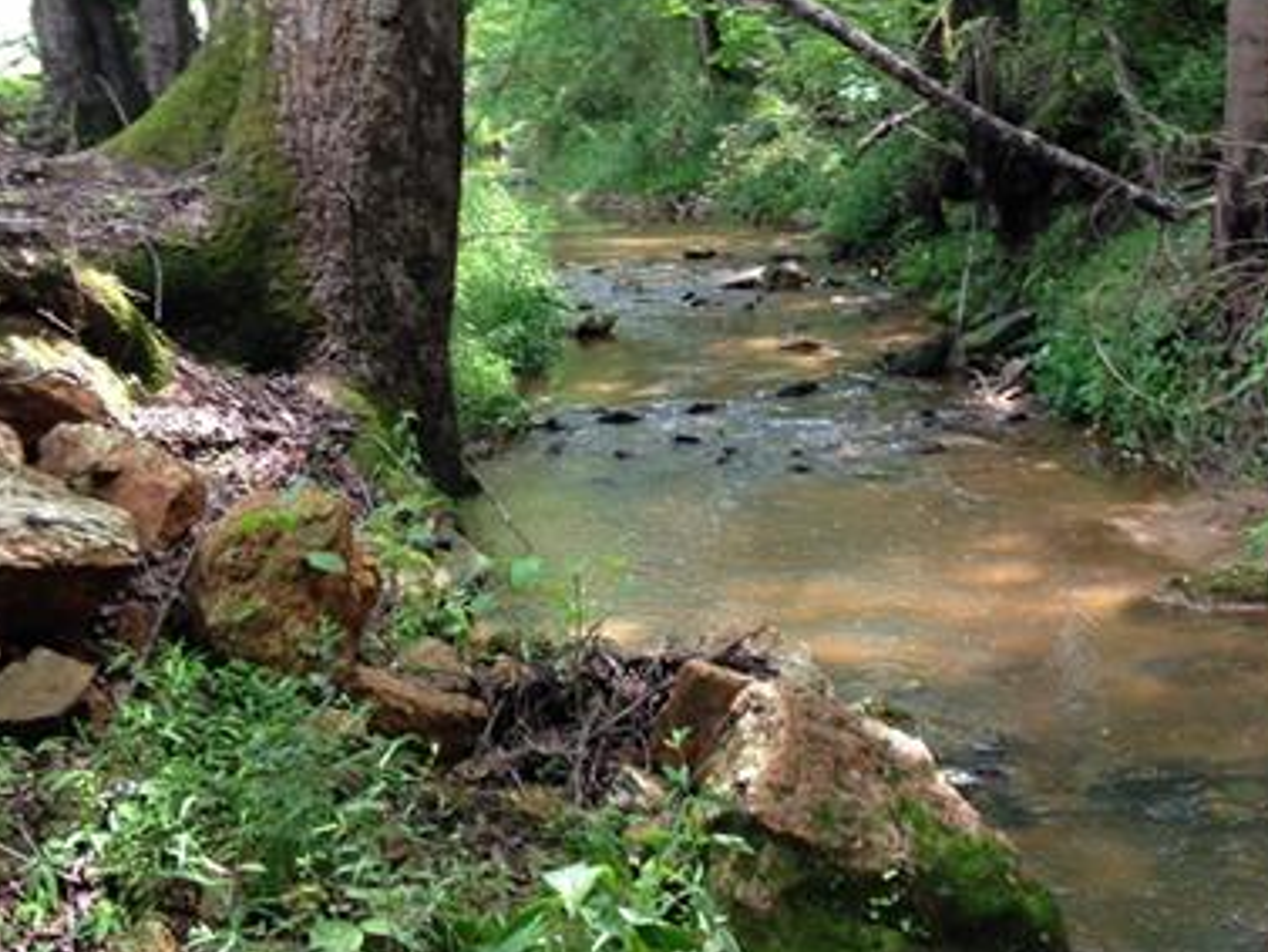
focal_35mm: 56
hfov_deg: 34.2
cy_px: 232
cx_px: 780
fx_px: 2052
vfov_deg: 25.8
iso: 50
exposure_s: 1/40
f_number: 2.4
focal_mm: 4.12
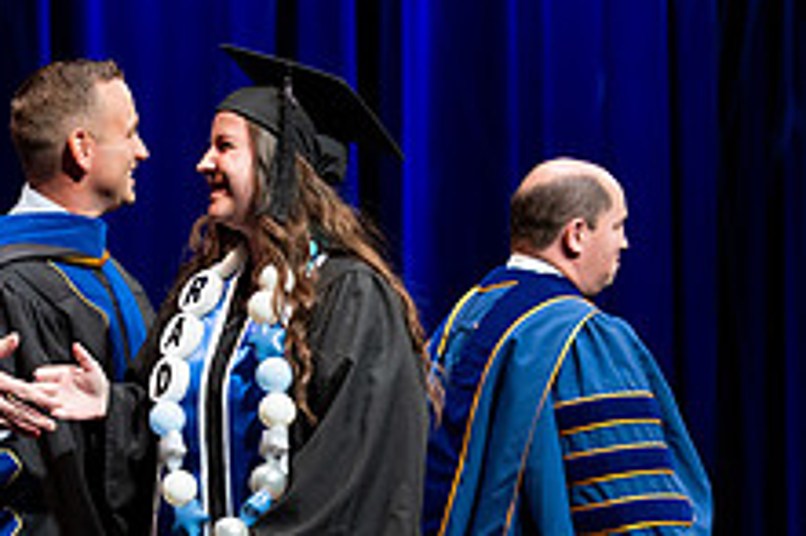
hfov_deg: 11.1
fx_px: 4116
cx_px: 44
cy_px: 582
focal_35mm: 184
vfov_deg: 7.4
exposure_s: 1/250
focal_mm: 70
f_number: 2.8
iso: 640
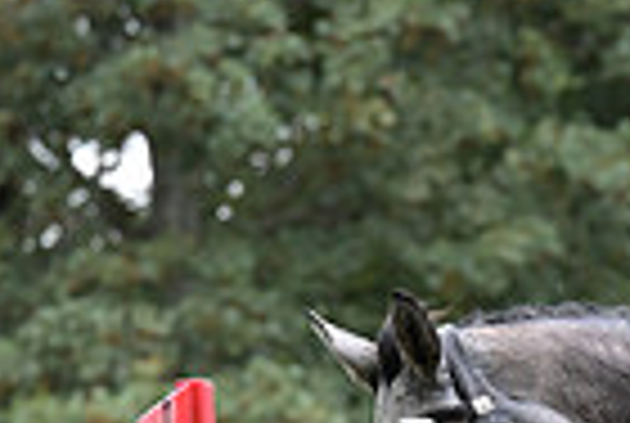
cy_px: 479
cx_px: 1138
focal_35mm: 599
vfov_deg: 2.3
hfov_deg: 3.4
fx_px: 10505
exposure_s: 1/1250
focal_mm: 145
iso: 2500
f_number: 5.6
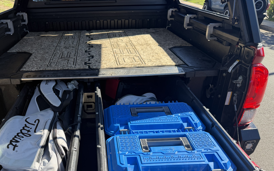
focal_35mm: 32
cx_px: 110
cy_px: 128
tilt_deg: -29.6
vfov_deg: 38.4
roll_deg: -2.4
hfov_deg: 59.2
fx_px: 239
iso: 80
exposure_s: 1/1337
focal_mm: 6.76
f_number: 1.78
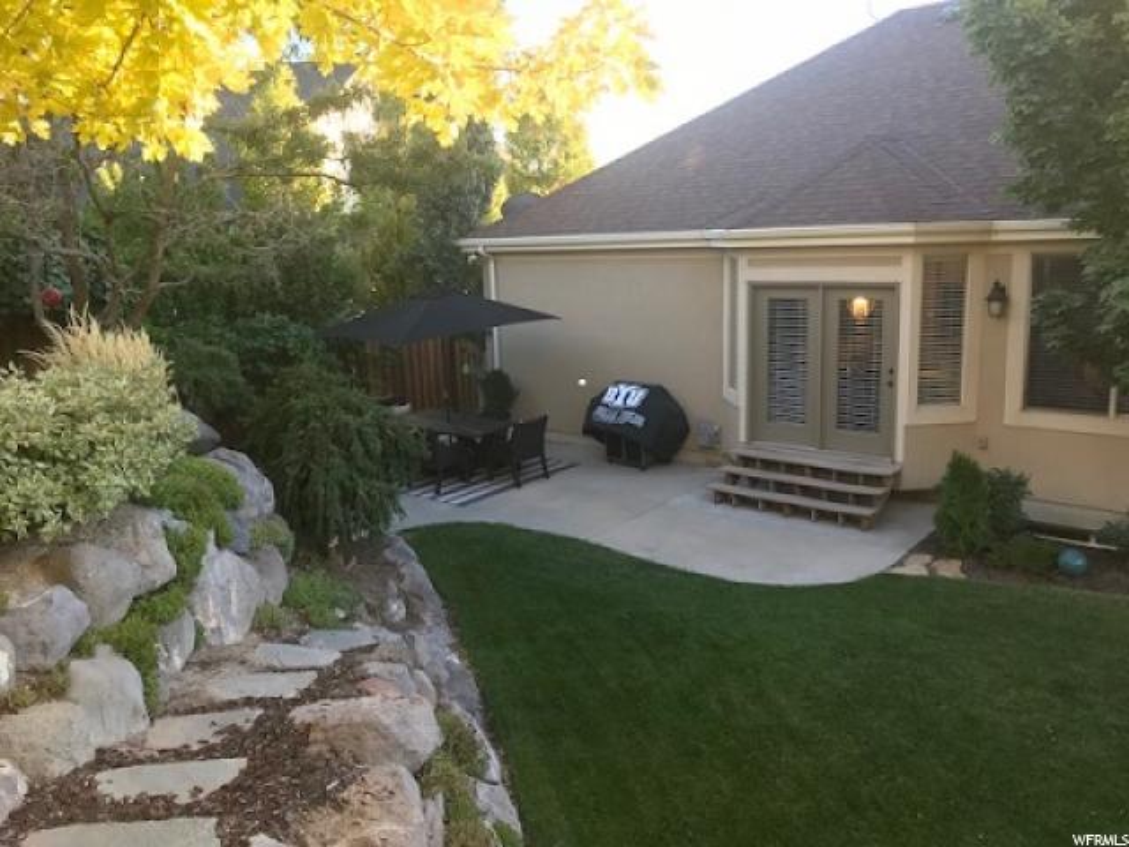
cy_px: 424
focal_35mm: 28
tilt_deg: -12.7
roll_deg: +1.7
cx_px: 564
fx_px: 913
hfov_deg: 63.4
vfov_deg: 49.7
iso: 40
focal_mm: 3.99
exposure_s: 1/120
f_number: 1.8
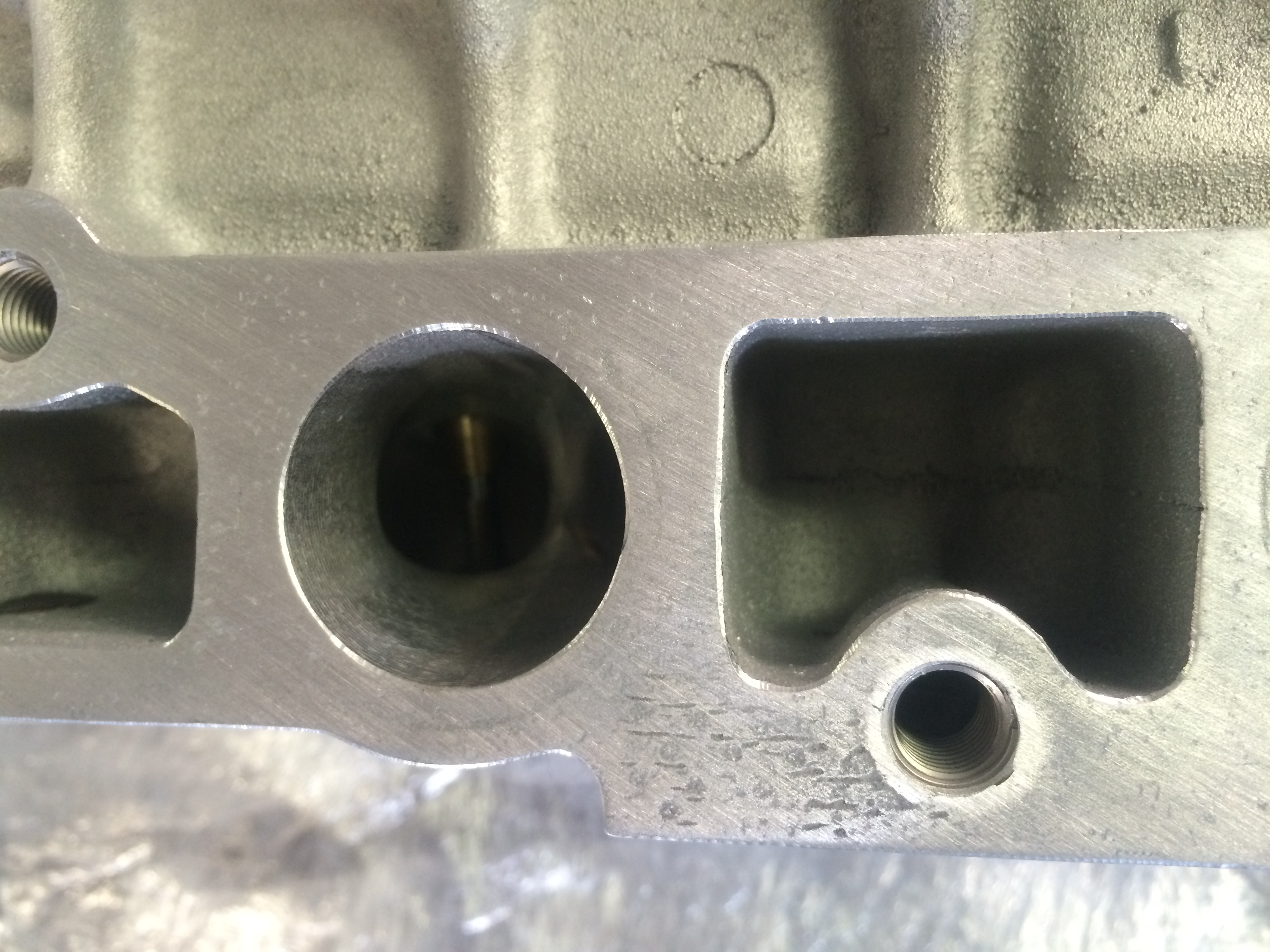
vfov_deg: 46.8
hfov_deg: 60.0
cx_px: 635
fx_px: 1101
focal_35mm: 30
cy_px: 476
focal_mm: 4.12
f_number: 2.2
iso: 160
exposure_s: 1/30
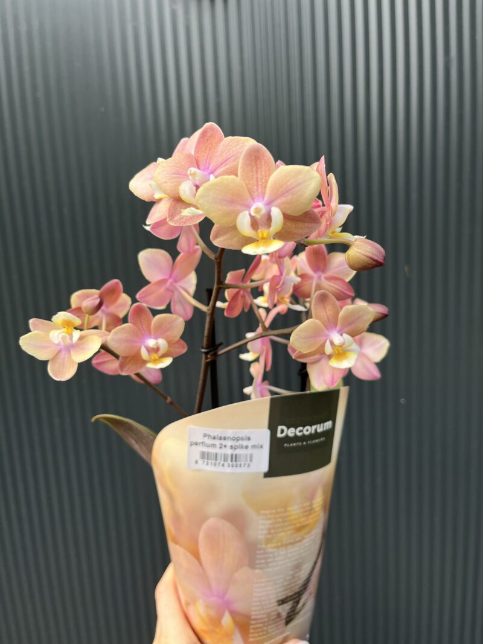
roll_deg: +4.2
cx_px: 242
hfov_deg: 53.1
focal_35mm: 26
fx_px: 484
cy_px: 322
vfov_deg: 67.3
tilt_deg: -11.0
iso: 50
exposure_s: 1/380
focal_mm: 5.1
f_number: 1.6
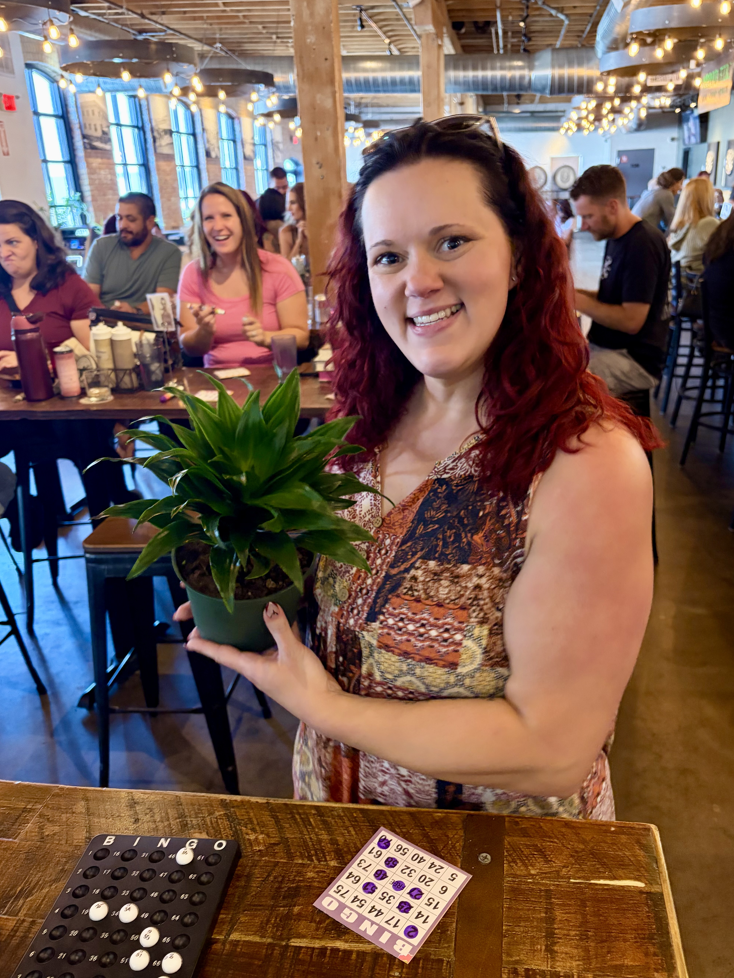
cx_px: 382
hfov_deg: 49.7
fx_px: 792
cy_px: 471
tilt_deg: -19.4
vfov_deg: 63.4
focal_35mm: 28
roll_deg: +3.2
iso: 400
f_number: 1.6
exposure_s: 1/40
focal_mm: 5.96
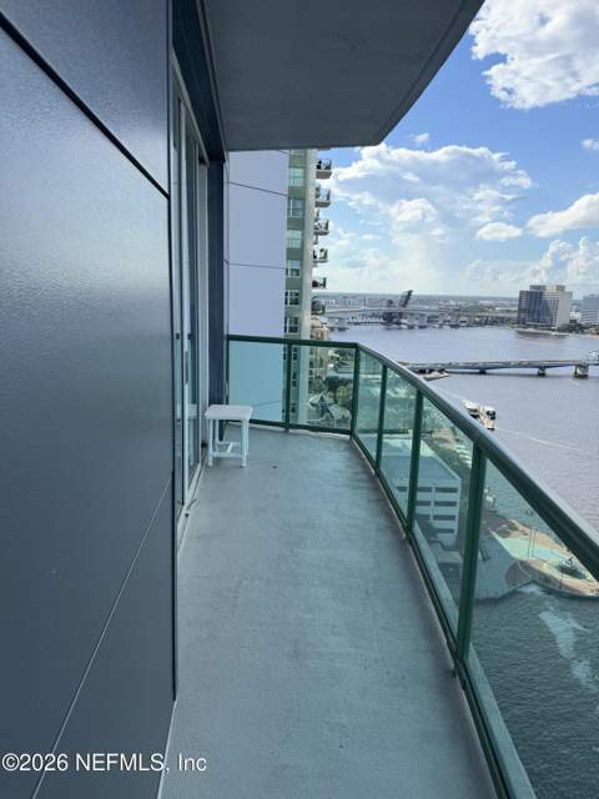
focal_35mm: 24
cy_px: 400
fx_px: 554
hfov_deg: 56.8
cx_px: 300
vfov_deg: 71.6
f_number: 1.78
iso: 80
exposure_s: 1/3247
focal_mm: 6.76
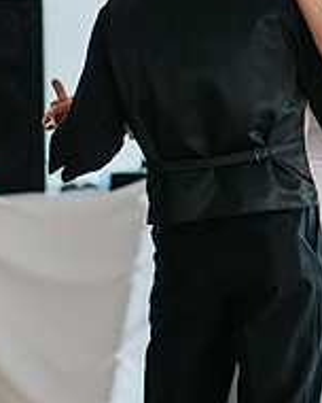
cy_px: 102
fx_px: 3371
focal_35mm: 283
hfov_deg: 5.5
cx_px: 261
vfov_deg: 6.8
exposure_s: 1/250
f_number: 2.5
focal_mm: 85
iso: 100
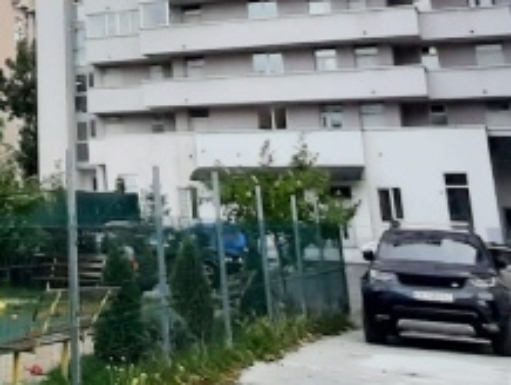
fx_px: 901
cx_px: -131
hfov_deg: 27.2
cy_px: -73
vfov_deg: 22.3
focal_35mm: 61
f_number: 2.2
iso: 40
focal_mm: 1.42
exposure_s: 1/667
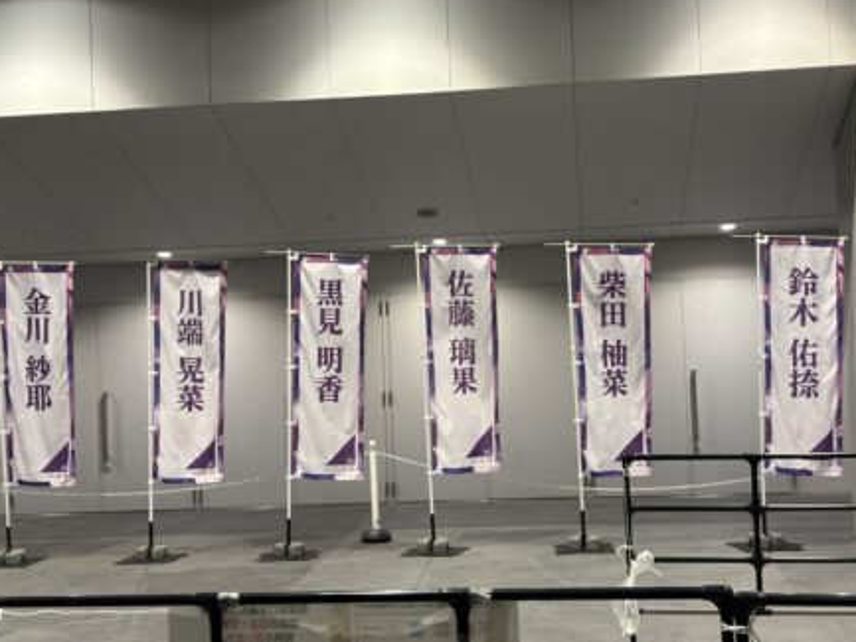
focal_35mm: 54
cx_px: 435
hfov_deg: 35.5
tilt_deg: +2.1
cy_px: 310
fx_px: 1336
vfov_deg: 27.0
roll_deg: +1.7
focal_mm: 5.96
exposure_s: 1/50
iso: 125
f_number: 1.6
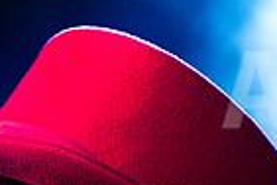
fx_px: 6871
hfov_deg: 2.3
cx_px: -45
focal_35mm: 893
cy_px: 324
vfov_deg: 1.5
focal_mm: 200
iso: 900
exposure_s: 1/500
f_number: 5
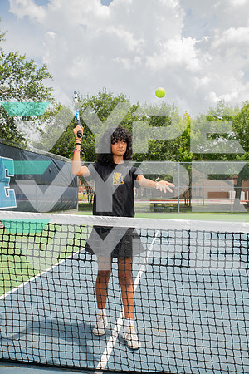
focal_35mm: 35
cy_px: 187
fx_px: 363
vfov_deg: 54.4
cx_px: 124
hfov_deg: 37.9
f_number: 6.3
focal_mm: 35
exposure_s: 1/320
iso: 100
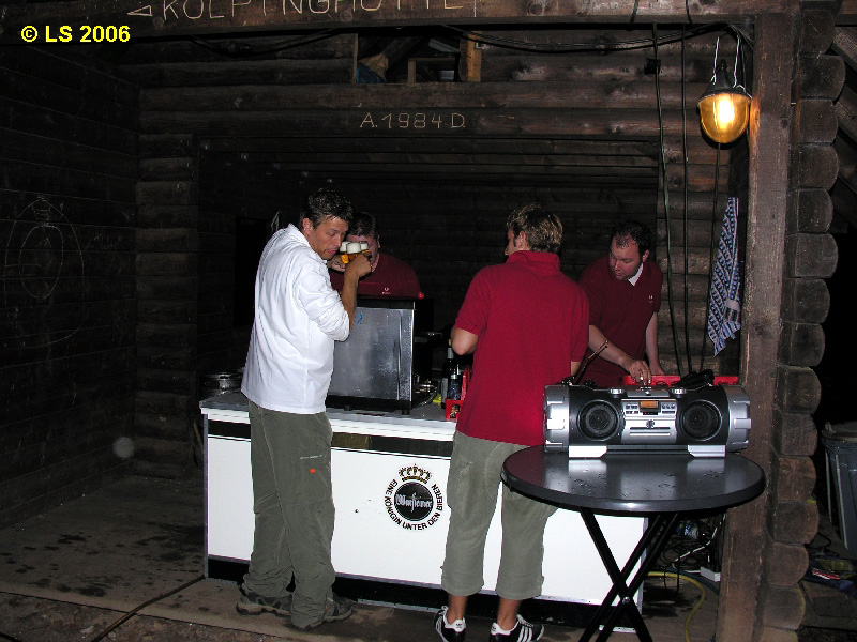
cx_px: 428
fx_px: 867
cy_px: 321
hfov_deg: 52.6
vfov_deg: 40.7
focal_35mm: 35
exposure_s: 1/60.1
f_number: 2.8
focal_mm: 8.9
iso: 56
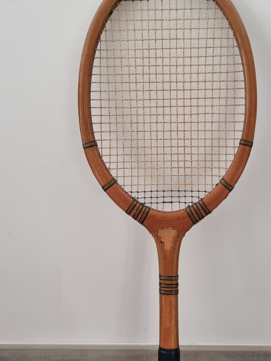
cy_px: 240
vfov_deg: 48.2
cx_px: 176
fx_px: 397
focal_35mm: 38
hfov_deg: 37.4
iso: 200
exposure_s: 1/50
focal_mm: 6.7
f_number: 1.8
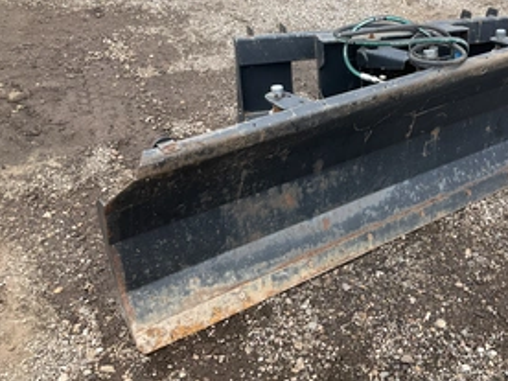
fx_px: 616
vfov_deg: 34.3
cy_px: 156
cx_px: 364
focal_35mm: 42
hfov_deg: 43.7
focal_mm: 3
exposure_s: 1/465
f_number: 1.8
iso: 25
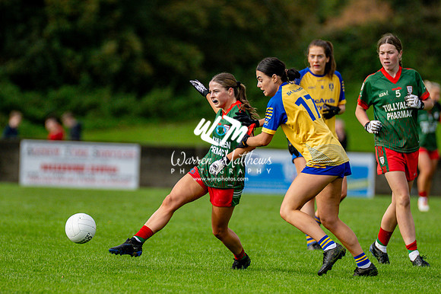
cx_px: 192
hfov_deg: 3.4
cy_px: 200
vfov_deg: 2.2
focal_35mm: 613
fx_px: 7510
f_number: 2.8
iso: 250
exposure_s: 1/3200
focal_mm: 300
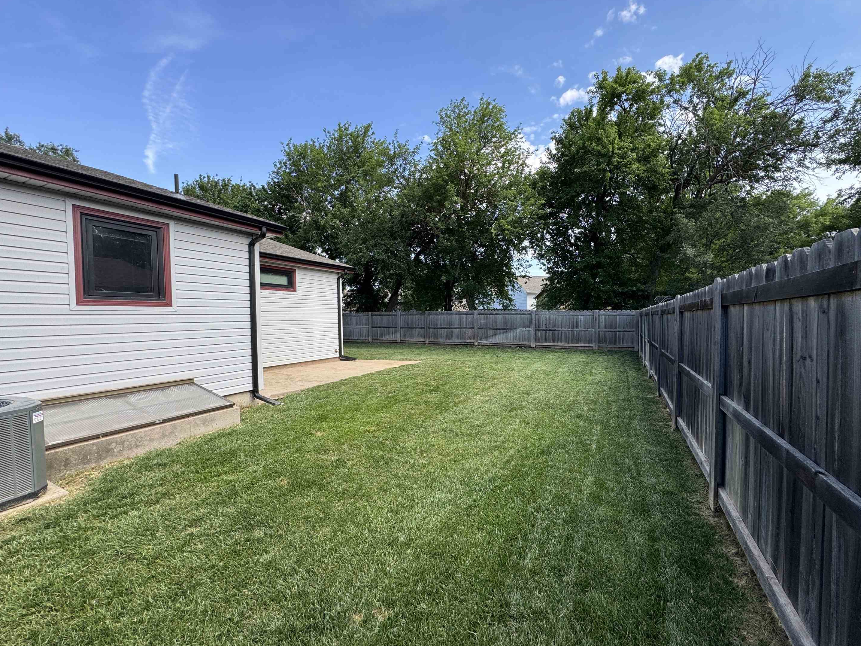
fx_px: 373
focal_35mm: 15
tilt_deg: -2.4
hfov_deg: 98.1
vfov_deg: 81.7
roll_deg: +1.3
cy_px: 333
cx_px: 454
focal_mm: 2.22
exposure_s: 1/569
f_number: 2.2
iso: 50
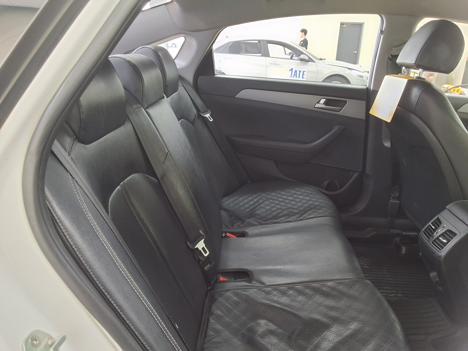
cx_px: 234
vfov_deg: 49.7
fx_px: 379
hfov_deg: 63.4
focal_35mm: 28
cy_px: 176
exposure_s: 1/30
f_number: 1.9
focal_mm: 2.91
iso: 200
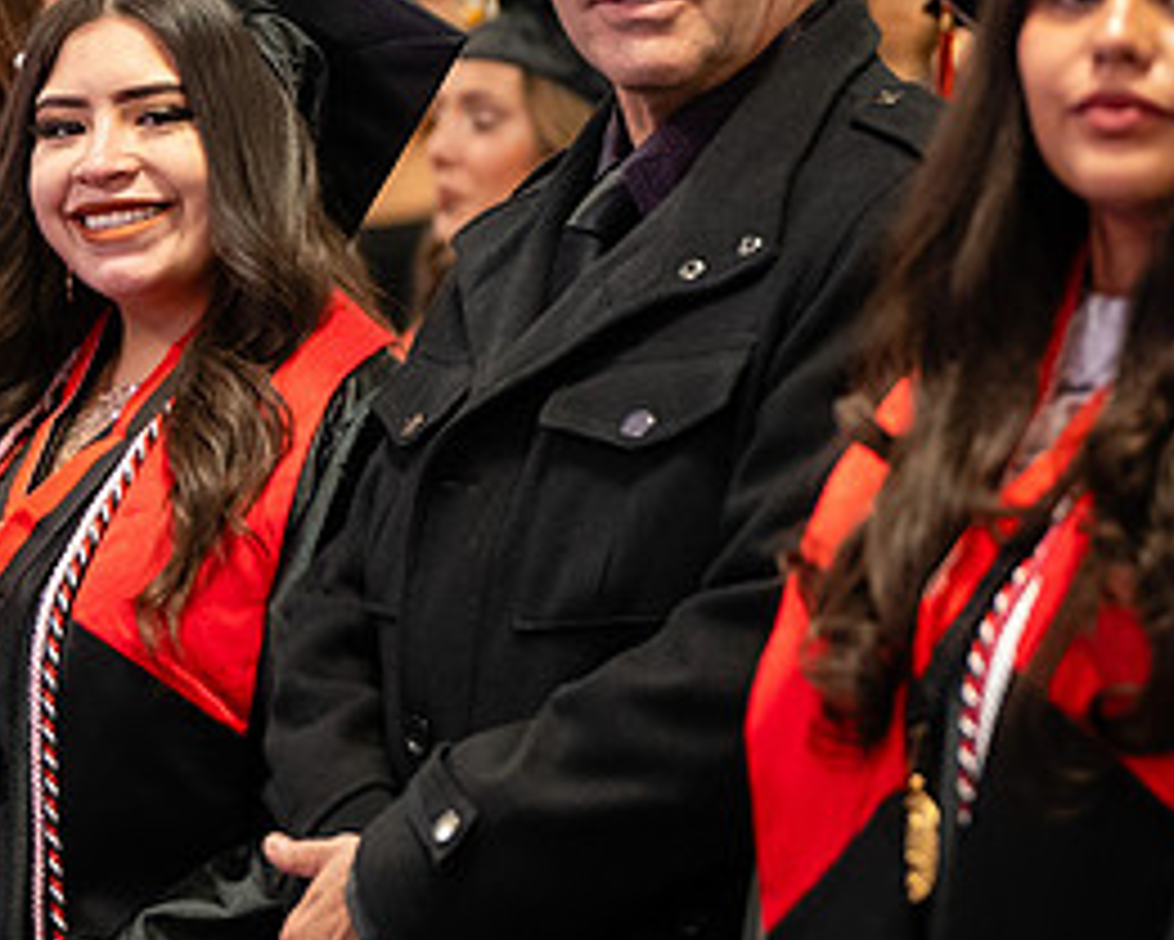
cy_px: 359
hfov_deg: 7.2
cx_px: -11
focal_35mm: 267
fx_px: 9281
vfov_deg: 5.8
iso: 3200
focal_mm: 101
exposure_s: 1/125
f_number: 2.8
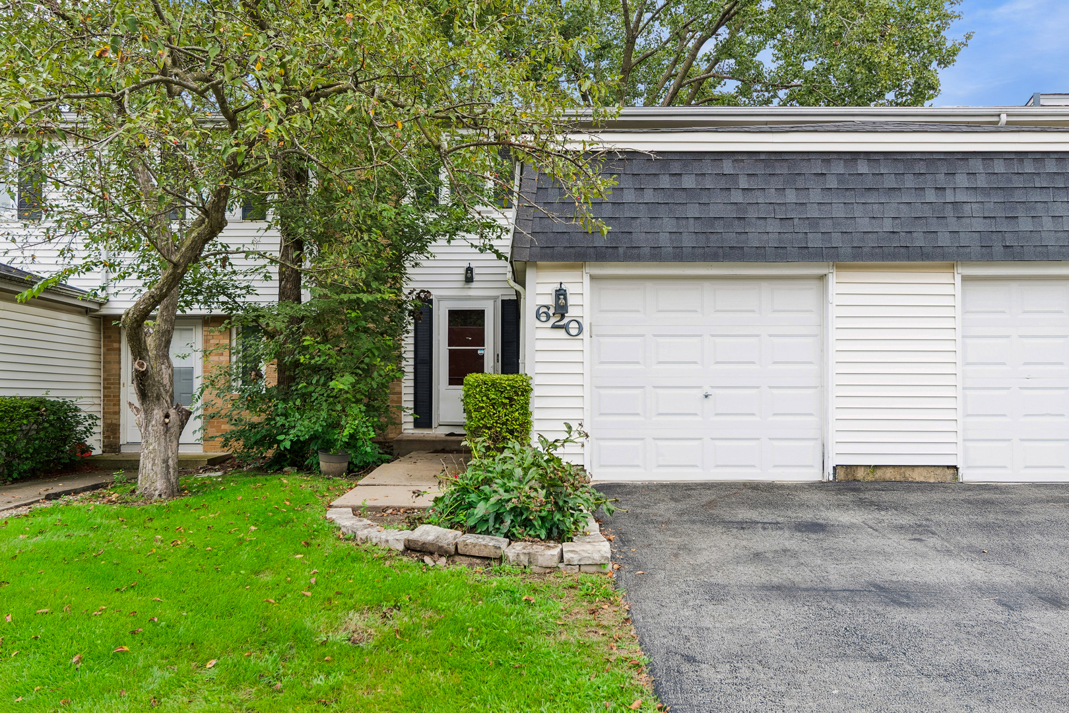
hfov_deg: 64.6
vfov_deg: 45.7
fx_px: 846
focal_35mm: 28
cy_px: 356
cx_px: 534
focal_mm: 19
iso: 250
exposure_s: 1/60
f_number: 8
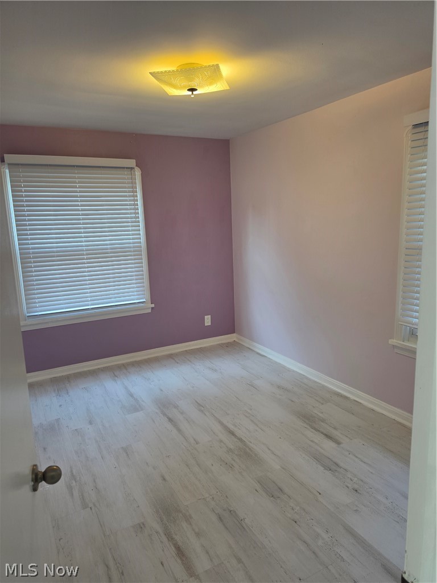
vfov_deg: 73.9
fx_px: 387
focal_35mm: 23
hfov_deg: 58.9
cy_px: 292
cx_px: 218
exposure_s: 1/180
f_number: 1.4
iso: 100
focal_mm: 6.5
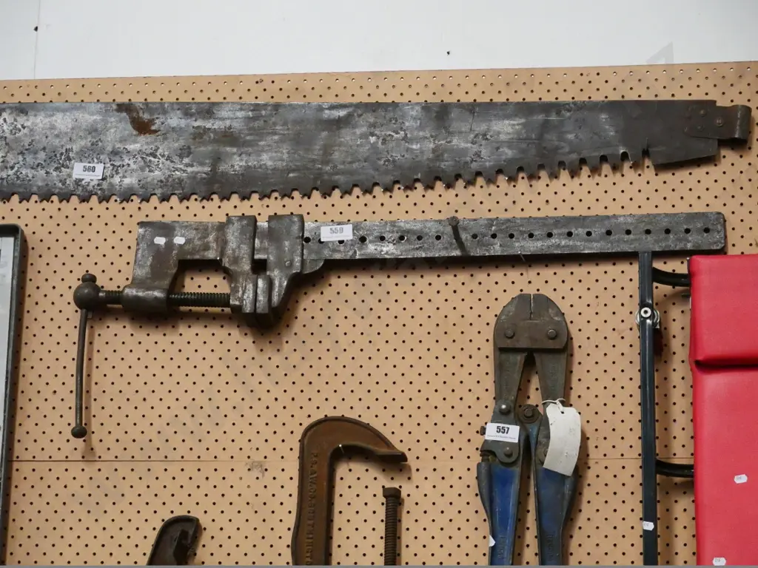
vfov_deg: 12.3
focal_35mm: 120
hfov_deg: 16.4
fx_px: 2628
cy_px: 284
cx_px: 379
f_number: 5.6
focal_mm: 60
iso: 6400
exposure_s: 1/640
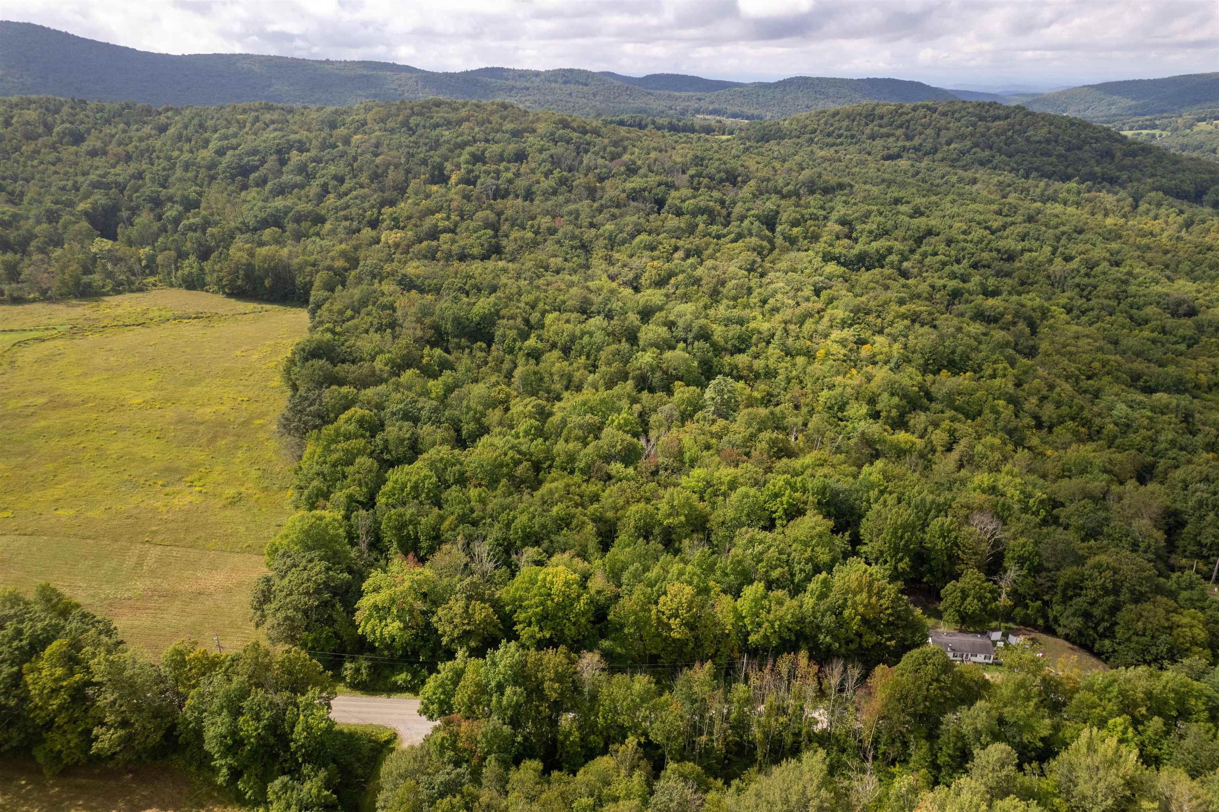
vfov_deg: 57.2
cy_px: 406
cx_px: 610
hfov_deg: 78.6
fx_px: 745
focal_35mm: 22
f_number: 2.8
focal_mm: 8.38
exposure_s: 1/200
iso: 120
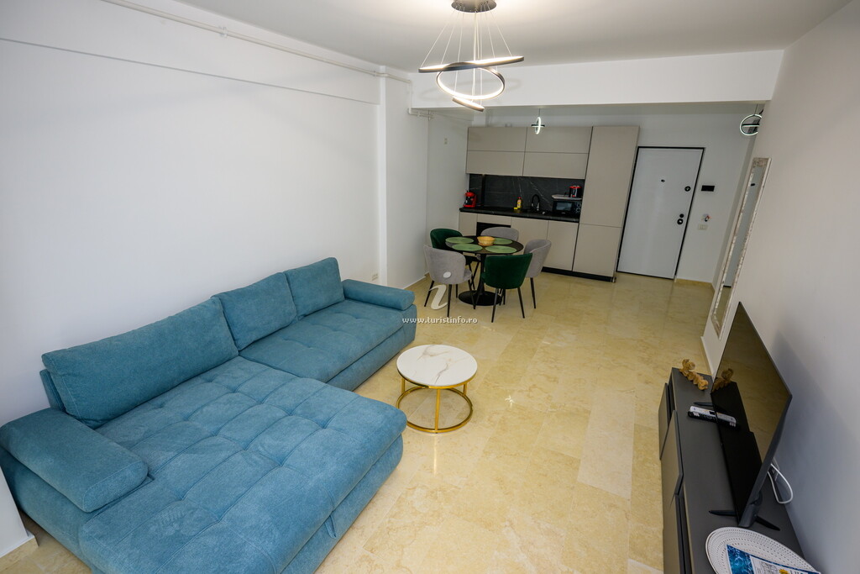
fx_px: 406
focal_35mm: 17
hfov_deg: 93.3
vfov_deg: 70.5
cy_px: 287
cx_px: 430
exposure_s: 1/200
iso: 640
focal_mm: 17
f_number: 4.5
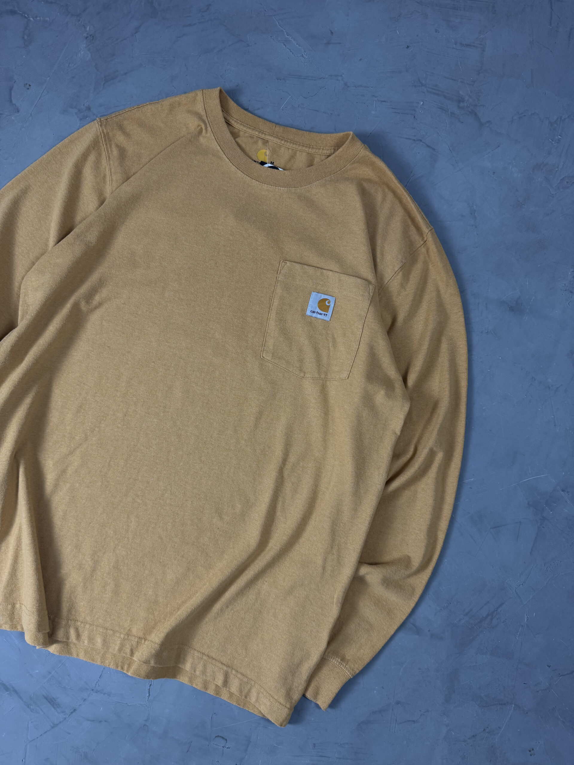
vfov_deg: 71.6
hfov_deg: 56.8
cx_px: 287
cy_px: 382
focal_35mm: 24
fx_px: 531
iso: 125
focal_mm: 6.76
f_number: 1.78
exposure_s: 1/60
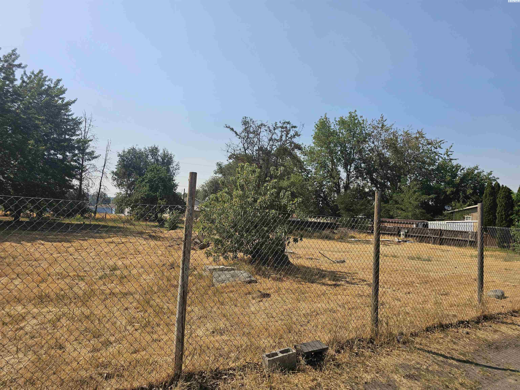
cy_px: 195
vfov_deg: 58.9
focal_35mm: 23
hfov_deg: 73.9
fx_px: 346
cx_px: 260
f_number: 1.7
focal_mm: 6.3
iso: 10
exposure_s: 1/1286
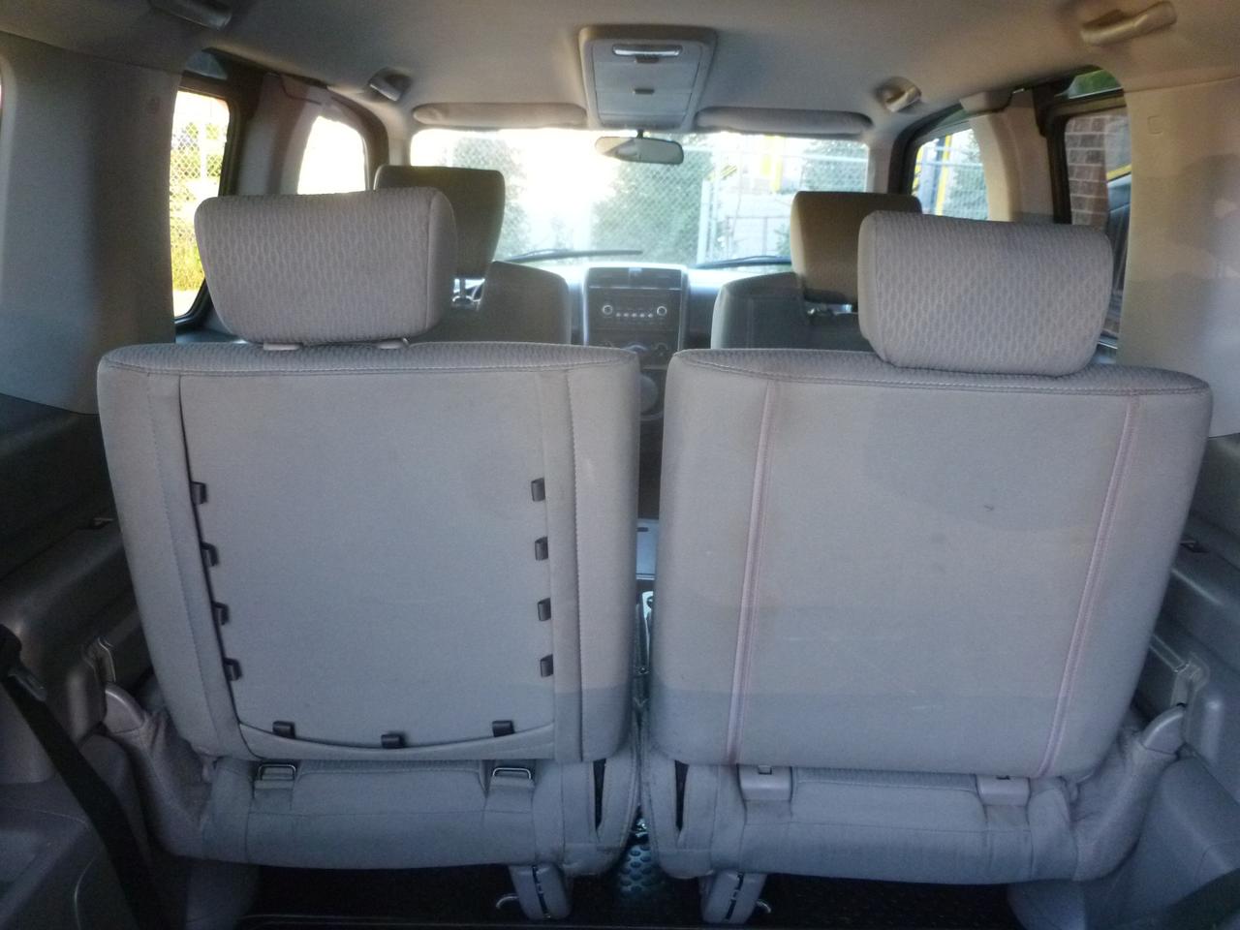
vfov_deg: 49.7
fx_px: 1003
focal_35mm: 28
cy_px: 465
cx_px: 620
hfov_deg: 63.4
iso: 400
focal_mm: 5
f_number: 3.3
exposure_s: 1/50
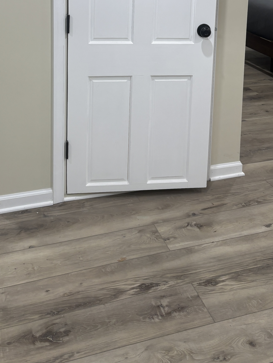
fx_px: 536
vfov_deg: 34.7
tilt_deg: -10.0
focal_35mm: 51
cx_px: 169
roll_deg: -2.2
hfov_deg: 28.5
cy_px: 16
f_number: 1.6
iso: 80
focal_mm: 5.96
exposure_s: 1/60
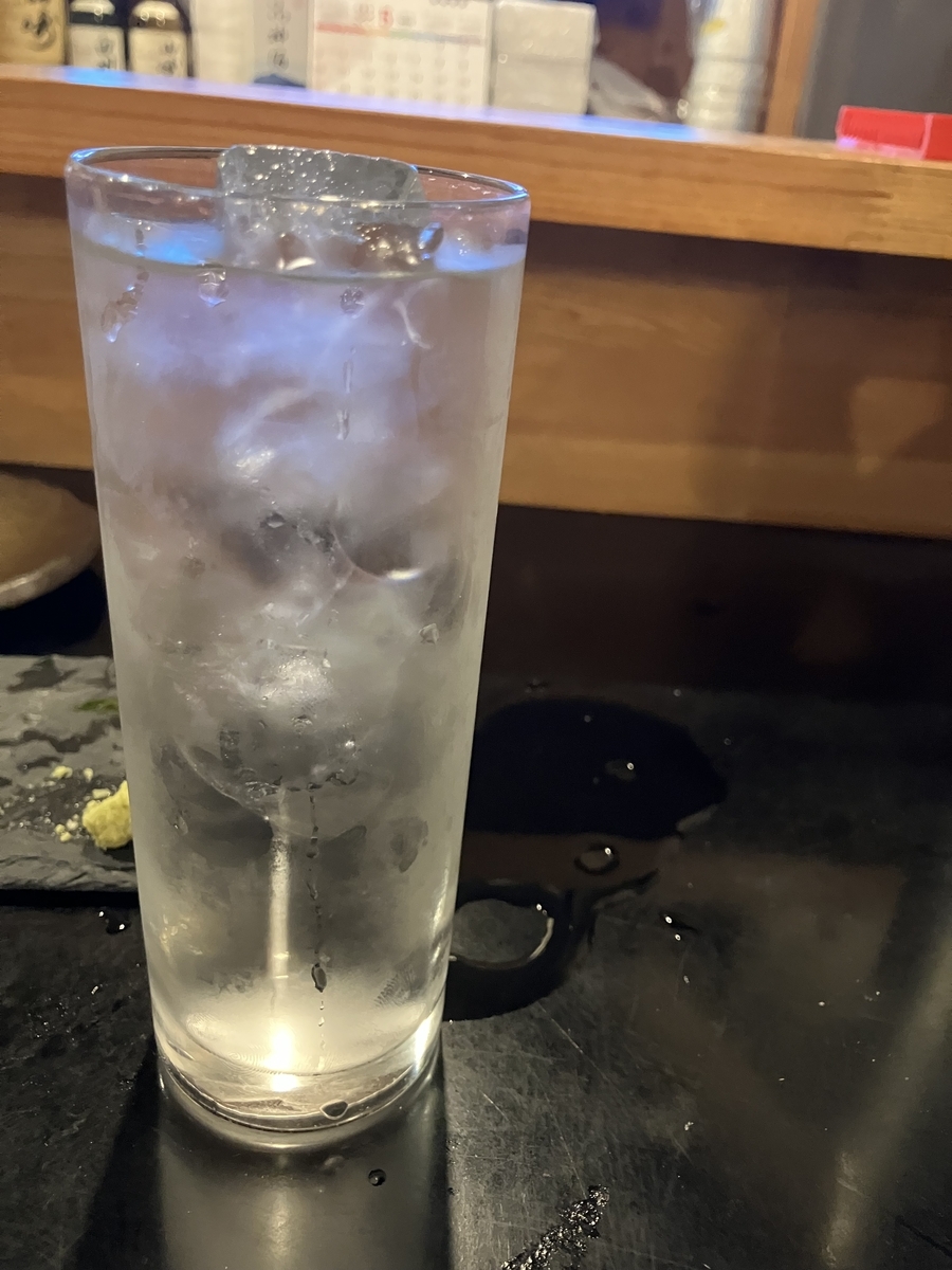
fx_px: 1027
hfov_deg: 49.7
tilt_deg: -27.1
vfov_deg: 63.4
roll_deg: -5.6
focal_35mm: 28
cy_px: 635
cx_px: 476
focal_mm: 3.99
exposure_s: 1/26
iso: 640
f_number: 1.8
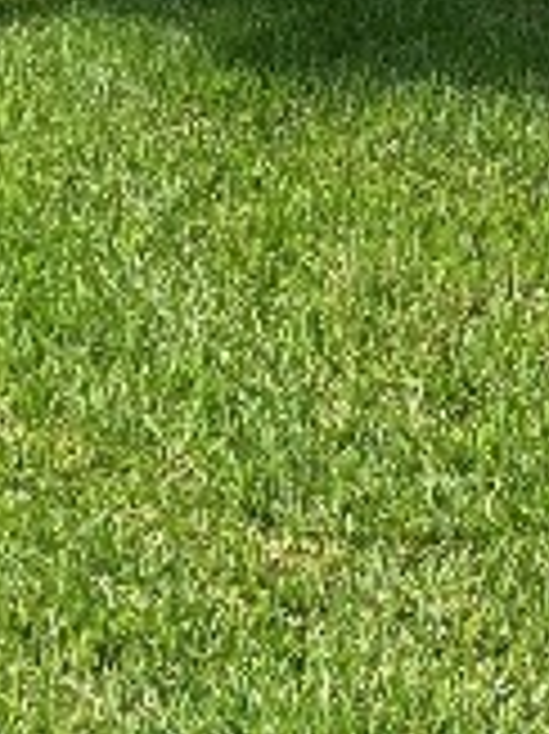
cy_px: -198
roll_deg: +3.6
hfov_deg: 11.2
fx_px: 2795
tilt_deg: -5.3
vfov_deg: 14.4
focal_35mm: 132
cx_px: 324
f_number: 1.8
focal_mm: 3.99
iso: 20
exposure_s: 1/1453
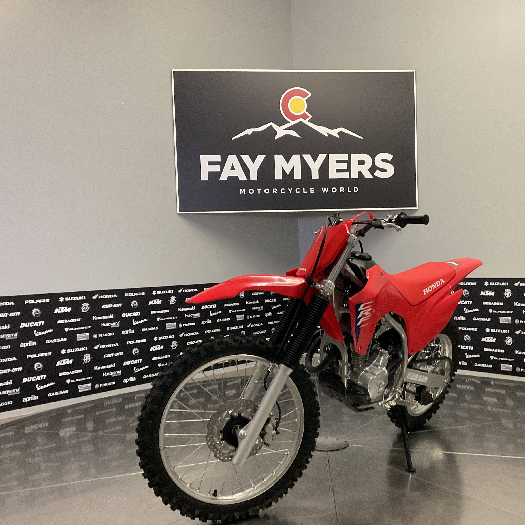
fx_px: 618
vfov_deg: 46.0
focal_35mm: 36
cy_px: 272
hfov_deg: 45.7
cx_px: 323
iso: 200
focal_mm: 3
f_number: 1.8
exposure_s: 1/60
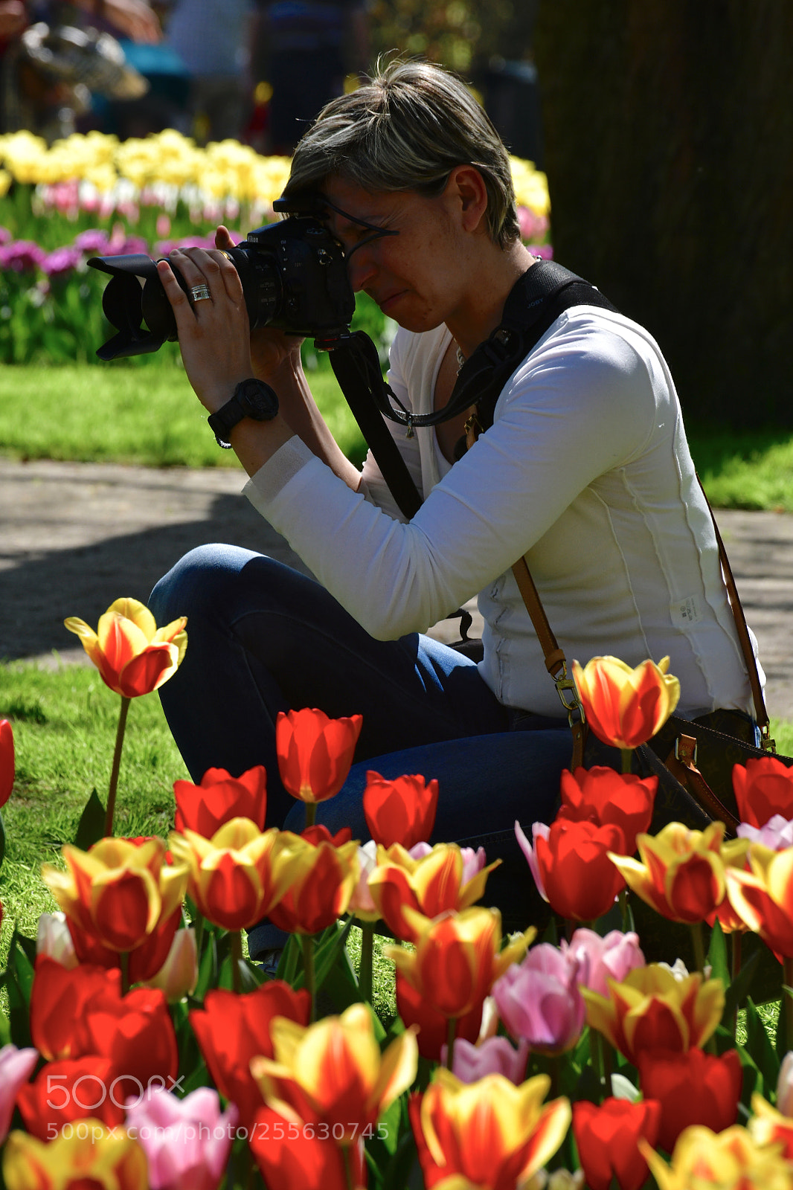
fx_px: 7272
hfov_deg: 6.2
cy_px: 595
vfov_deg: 9.4
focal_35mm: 220
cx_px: 396
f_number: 11
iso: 800
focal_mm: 220
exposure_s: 1/320
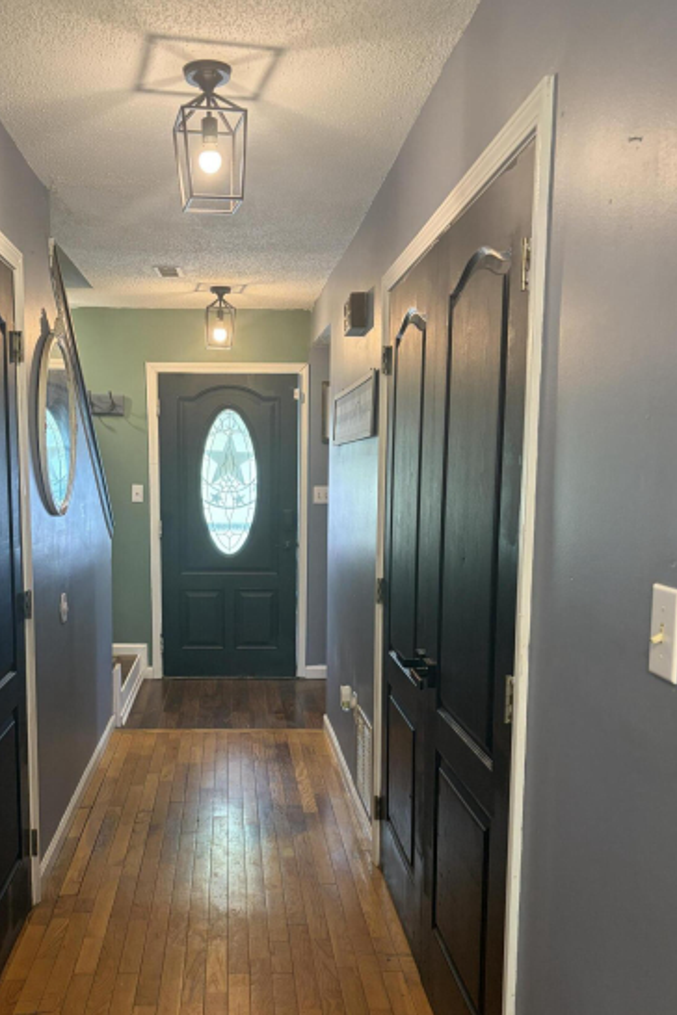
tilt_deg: -7.0
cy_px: 588
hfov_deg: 39.7
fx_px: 931
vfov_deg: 56.9
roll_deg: -0.3
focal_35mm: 33
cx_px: 251
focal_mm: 5.96
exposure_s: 1/60
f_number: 1.6
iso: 200
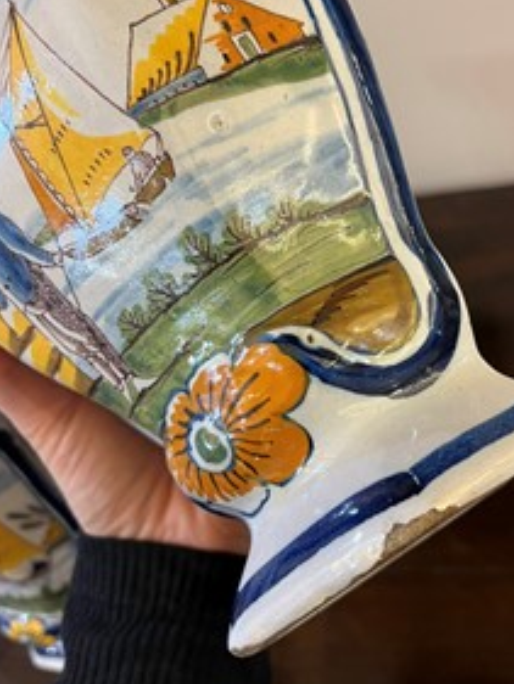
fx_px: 732
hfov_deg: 38.3
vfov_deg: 49.9
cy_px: 282
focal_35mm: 37
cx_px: 343
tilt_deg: -42.6
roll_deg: +20.1
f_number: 1.6
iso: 160
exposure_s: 1/50
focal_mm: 5.1
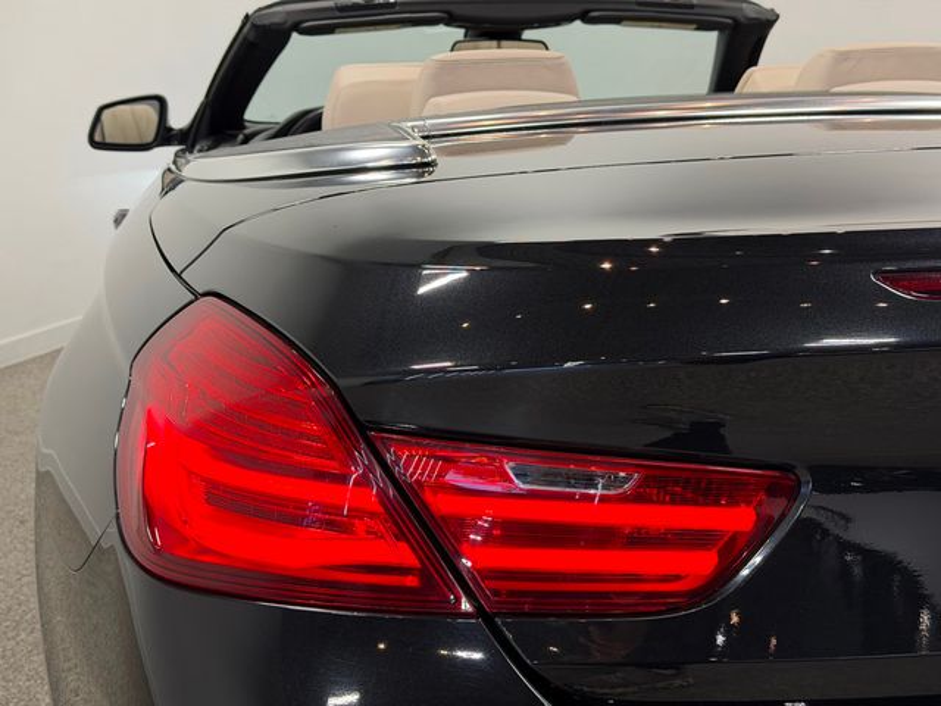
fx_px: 1305
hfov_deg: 39.7
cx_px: 470
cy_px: 353
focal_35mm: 48
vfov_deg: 30.3
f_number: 1.78
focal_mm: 6.76
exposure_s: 1/126
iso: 50
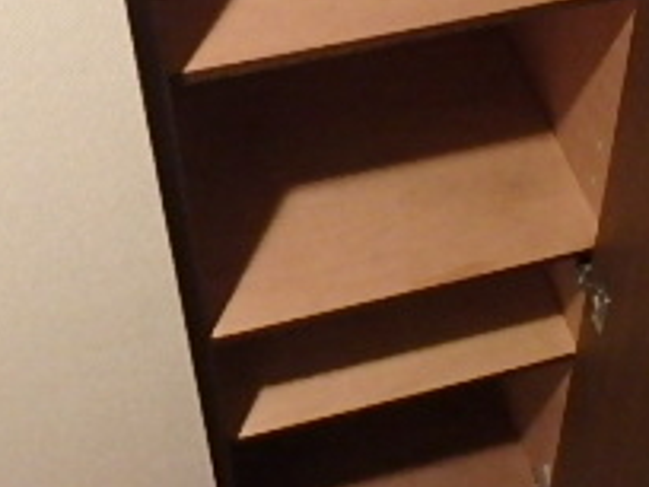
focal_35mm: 66
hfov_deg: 29.4
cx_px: 366
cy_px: -41
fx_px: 1237
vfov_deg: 21.2
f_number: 3.5
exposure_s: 1/15
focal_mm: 3.7
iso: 800
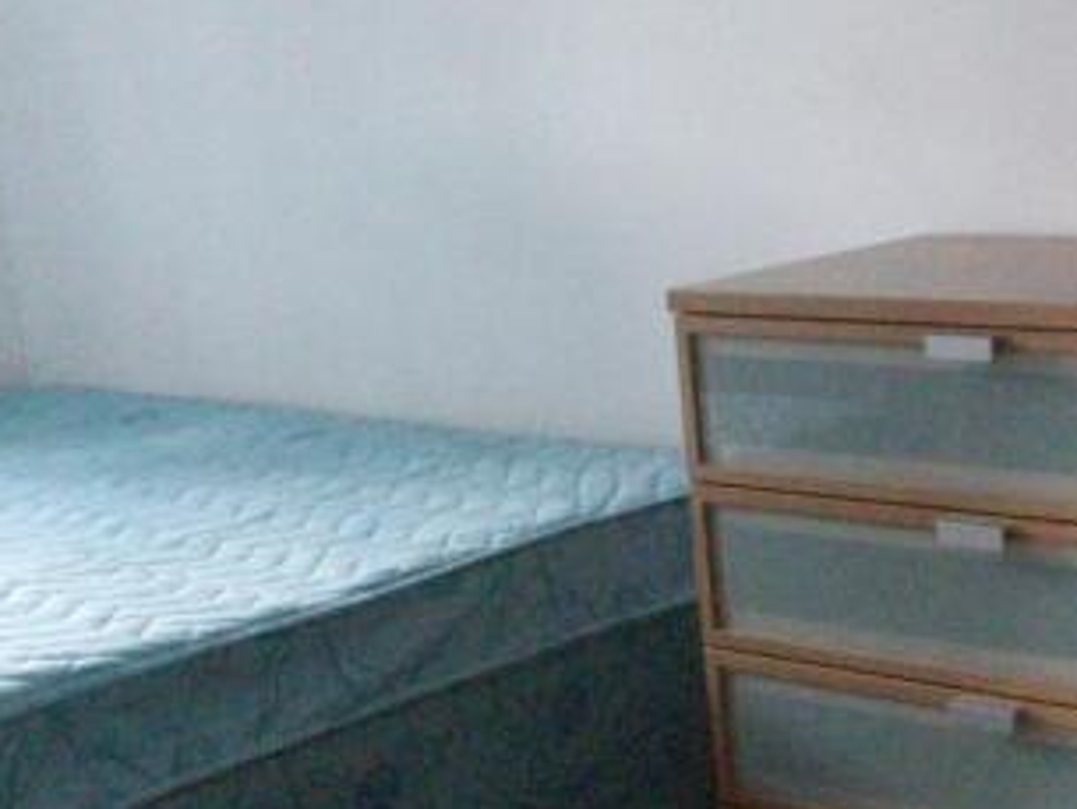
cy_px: 429
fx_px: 2023
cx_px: 1001
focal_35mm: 65
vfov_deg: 22.6
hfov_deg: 28.5
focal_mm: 5.7
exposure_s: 1/128
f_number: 2.8
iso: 800
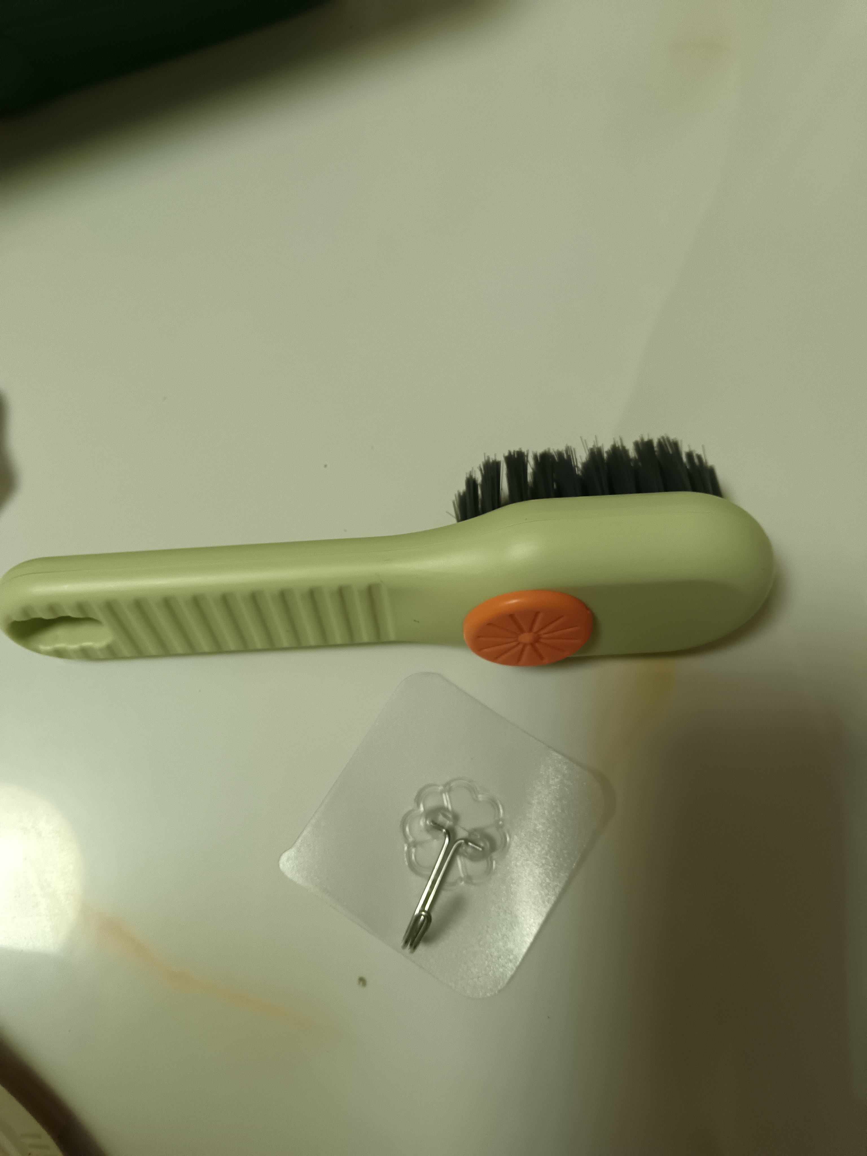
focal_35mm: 25
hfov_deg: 54.9
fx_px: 835
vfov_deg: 69.4
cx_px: 434
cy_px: 578
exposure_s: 1/25
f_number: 1.8
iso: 872
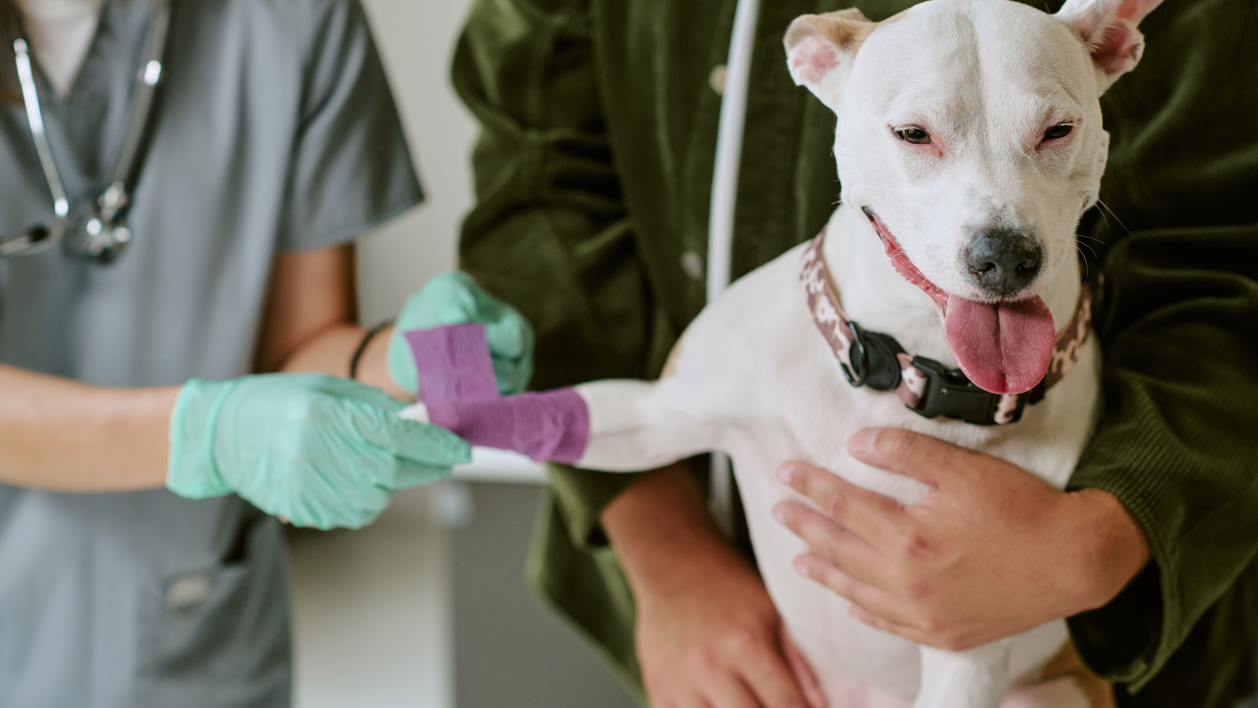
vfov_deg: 13.4
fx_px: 3002
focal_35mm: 90
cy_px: 309
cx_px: 632
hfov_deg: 23.7
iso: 800
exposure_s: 1/200
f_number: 3.5
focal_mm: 85
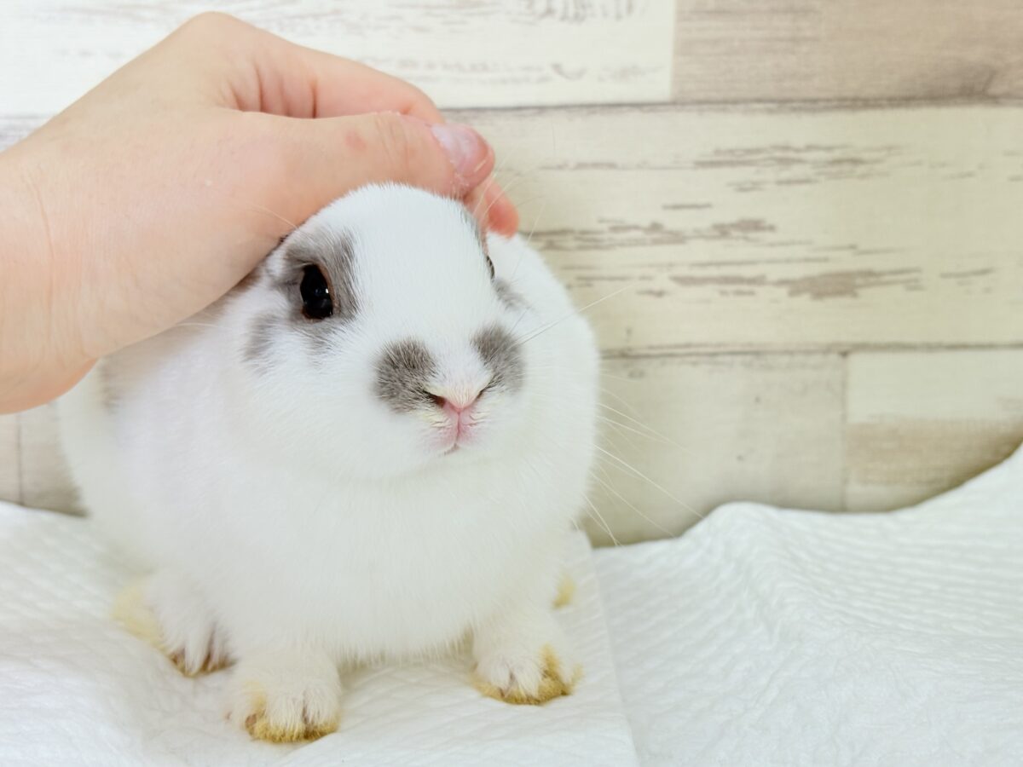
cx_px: 512
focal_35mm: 52
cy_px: 384
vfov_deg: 28.0
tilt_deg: -8.0
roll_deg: +1.1
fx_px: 1537
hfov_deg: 36.8
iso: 40
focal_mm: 5.96
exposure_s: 1/50
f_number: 1.6
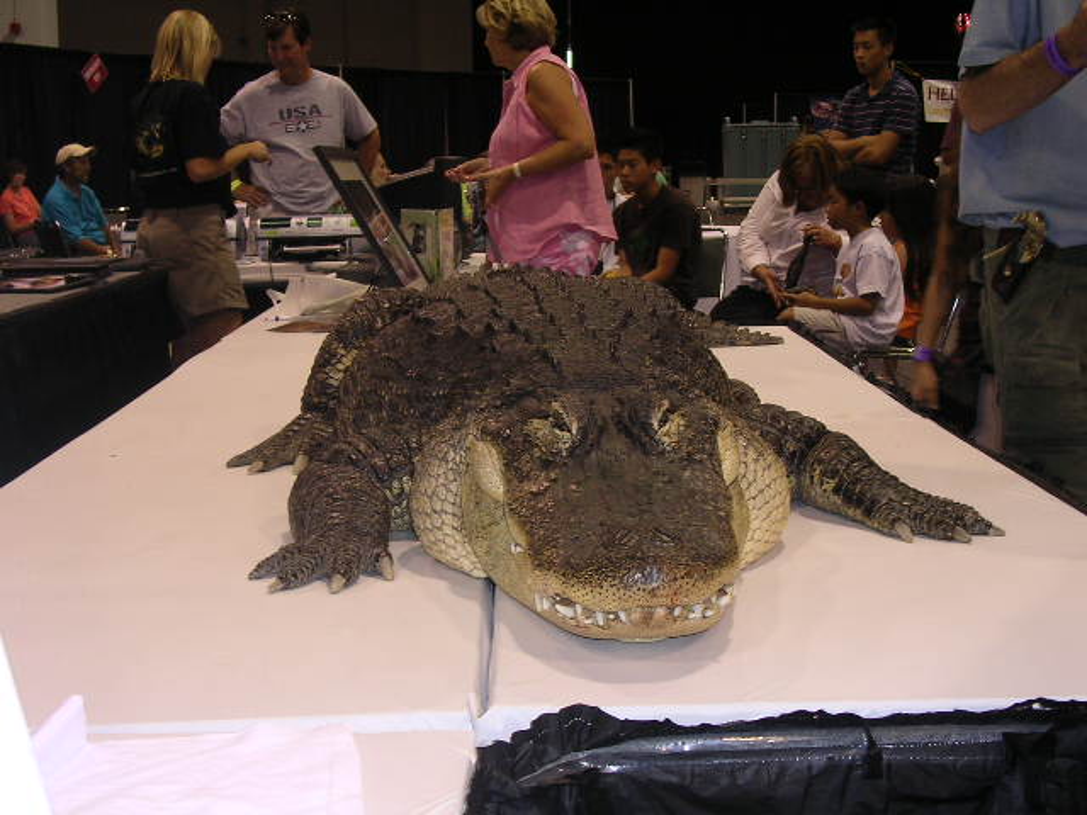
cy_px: 408
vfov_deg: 29.7
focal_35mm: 49
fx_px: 1539
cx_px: 544
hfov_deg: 38.9
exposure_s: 1/30
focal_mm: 7.5
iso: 100
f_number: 3.1
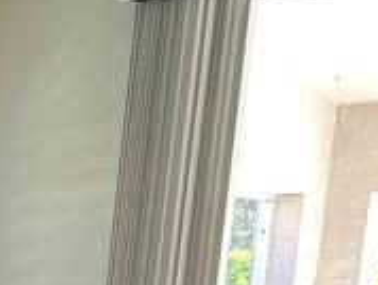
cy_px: 600
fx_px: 1509
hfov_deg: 11.6
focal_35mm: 138
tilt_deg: -10.2
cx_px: -550
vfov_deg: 9.9
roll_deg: -1.8
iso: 125
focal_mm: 6.86
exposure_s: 1/121
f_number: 1.78
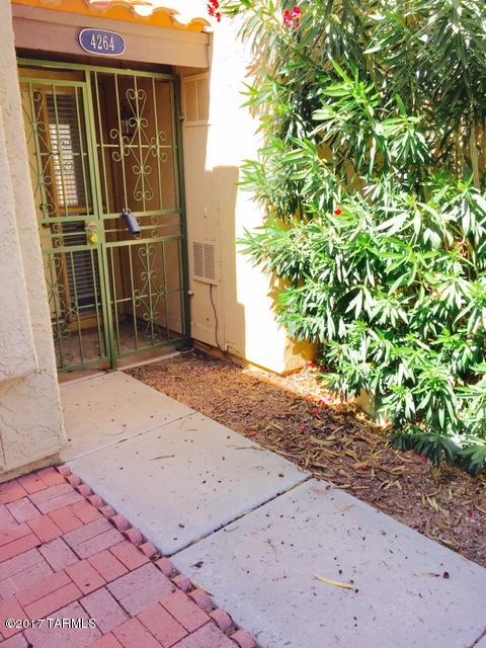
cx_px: 243
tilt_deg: -14.6
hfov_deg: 48.2
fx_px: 543
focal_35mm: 29
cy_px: 324
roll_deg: -0.3
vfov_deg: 61.7
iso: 25
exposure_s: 1/463
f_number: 2.2
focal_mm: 4.15
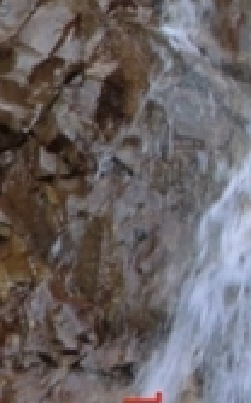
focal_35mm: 234
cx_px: 707
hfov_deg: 5.3
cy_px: -186
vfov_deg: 8.8
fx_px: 2568
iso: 125
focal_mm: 8.4
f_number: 4
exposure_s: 1/60
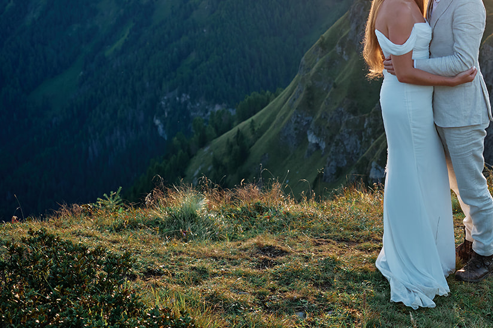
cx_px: 445
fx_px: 931
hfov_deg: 28.5
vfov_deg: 19.9
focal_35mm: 68
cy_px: 80
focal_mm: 23
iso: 125
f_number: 2.8
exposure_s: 1/400
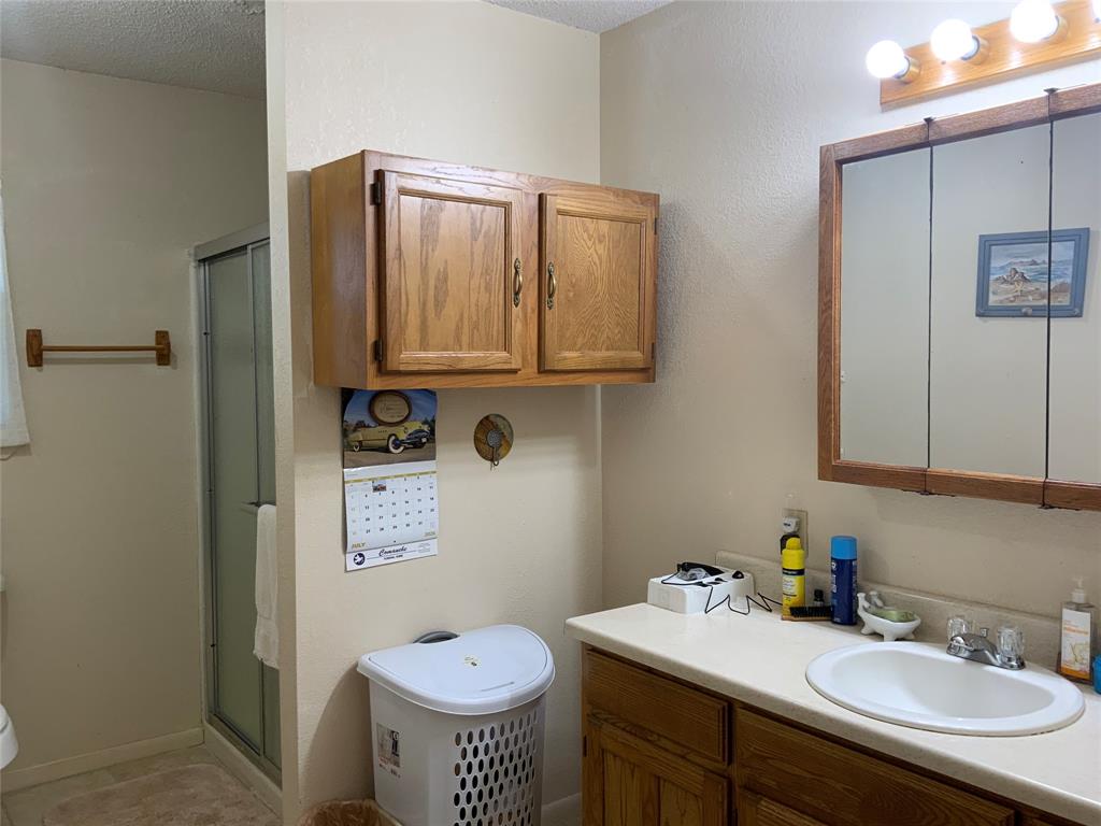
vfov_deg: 48.2
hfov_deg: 61.7
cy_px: 413
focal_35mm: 29
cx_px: 550
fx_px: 922
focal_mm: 3
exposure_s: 1/122
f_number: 1.8
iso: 64
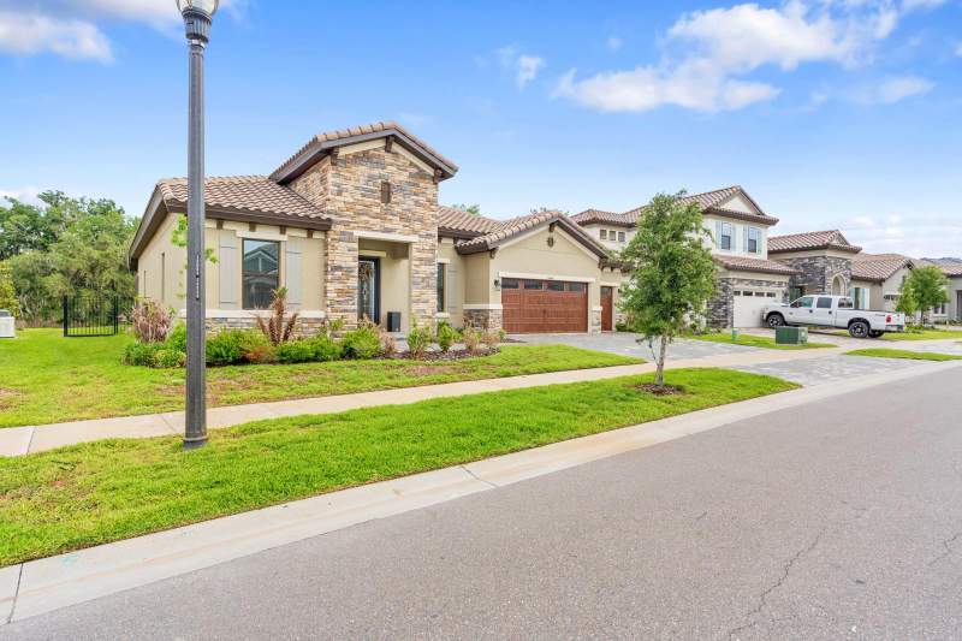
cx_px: 481
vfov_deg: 64.5
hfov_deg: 86.9
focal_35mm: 19
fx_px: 508
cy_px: 320
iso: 200
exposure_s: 1/400
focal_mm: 19
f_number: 8
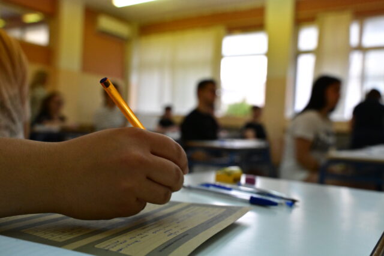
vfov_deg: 38.4
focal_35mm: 34
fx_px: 368
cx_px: 192
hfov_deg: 55.1
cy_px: 128
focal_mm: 34.5
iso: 8000
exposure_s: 1/1250
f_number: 5
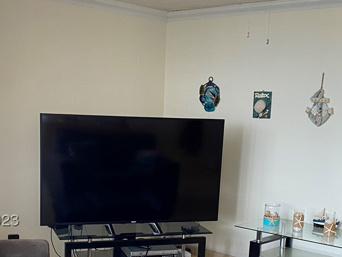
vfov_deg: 23.9
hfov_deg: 32.2
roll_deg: -2.6
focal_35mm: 60
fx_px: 593
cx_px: 176
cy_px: 219
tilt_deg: -11.4
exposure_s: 1/60
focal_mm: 4.25
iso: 80
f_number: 1.8
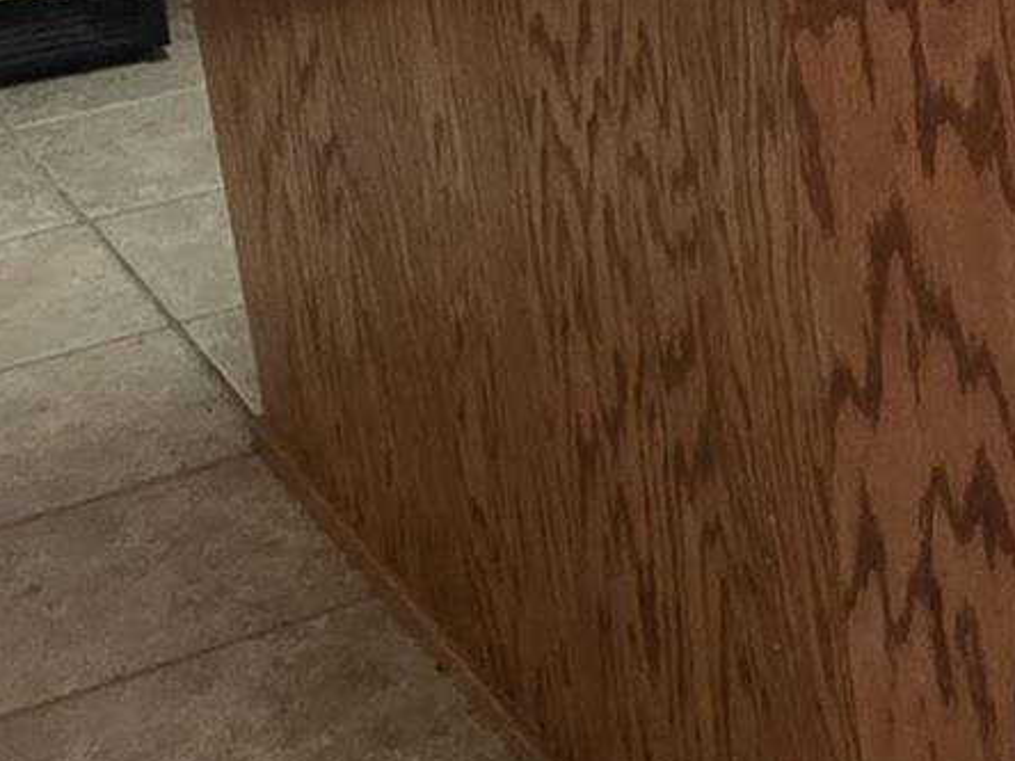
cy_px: -48
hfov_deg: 18.2
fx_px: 2639
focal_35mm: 90
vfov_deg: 16.0
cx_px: 1715
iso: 250
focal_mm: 2.2
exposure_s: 1/60
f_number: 1.9
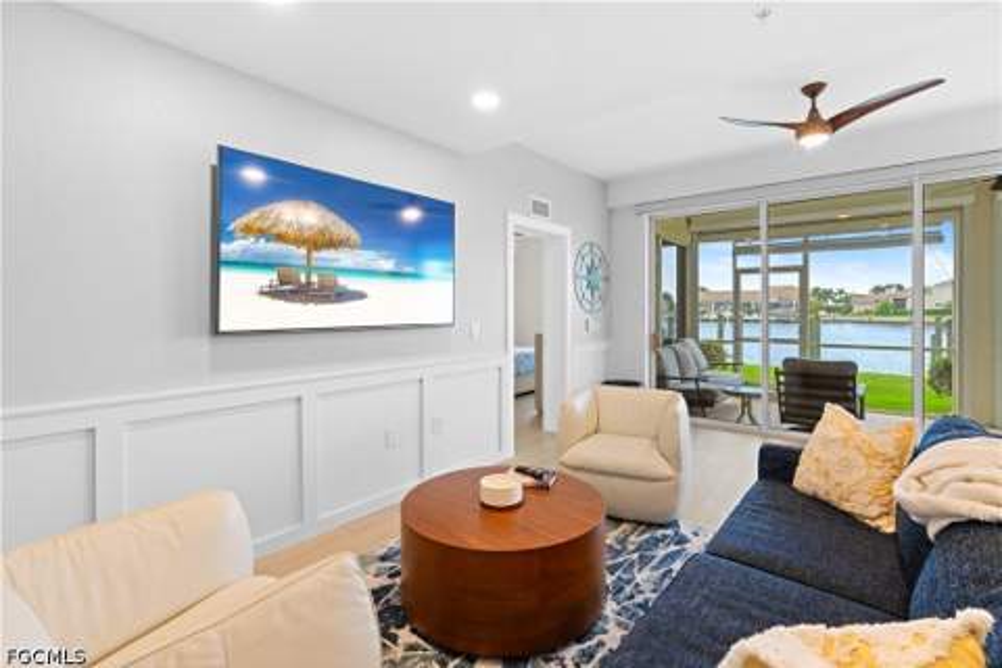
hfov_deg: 96.7
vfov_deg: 73.7
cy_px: 334
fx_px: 445
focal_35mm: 16
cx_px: 501
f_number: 8
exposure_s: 1/5
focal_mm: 16
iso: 640
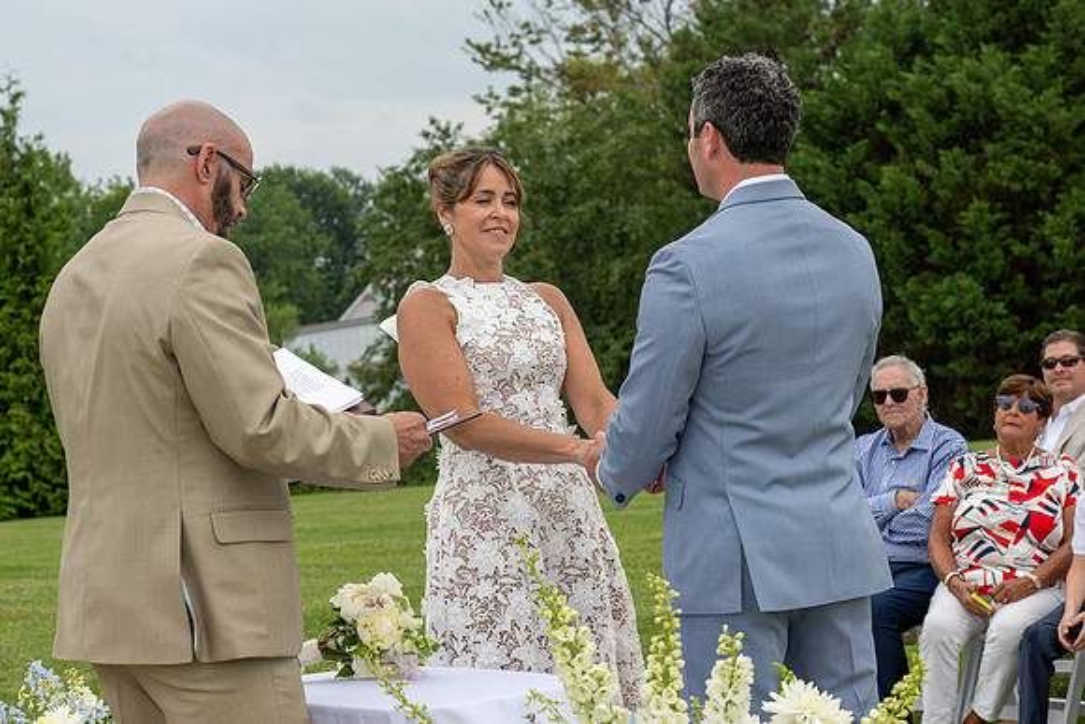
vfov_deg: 15.0
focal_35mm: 91
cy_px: 340
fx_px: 2747
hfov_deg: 22.3
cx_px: 510
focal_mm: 86
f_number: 8
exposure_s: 1/250
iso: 140
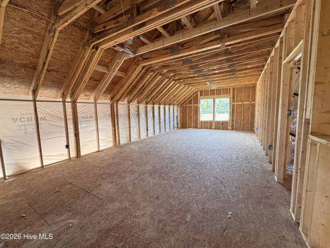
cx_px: 165
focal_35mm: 14
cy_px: 124
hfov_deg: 102.0
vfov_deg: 85.7
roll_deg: +0.9
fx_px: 134
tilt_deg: -5.5
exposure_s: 1/99
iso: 250
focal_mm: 2.22
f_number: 2.2
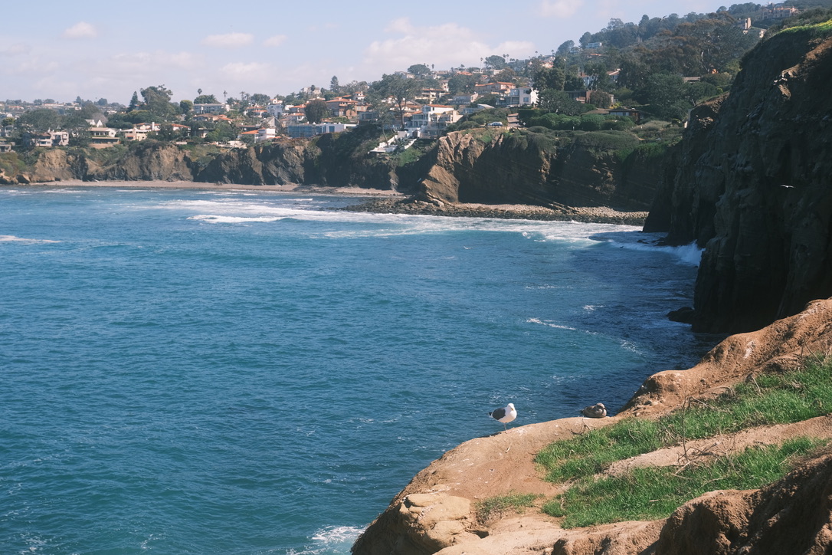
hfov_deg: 41.9
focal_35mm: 47
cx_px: 416
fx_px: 1086
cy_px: 278
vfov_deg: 28.6
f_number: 5.6
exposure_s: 1/950
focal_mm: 31.4
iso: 320
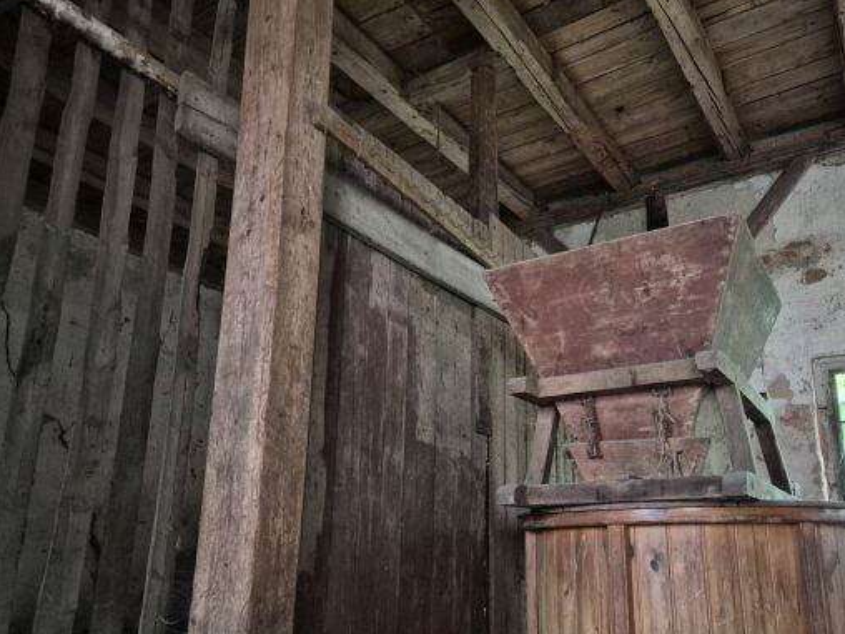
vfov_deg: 47.9
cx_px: 526
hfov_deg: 60.9
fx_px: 708
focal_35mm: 29
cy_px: 386
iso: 1250
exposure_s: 1/33
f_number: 1.8
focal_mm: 5.4
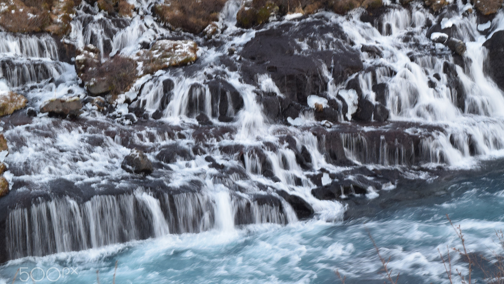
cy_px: 148
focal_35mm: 87
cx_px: 252
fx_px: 1156
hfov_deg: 24.6
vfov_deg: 14.0
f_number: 13
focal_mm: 55
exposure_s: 1/13
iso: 800
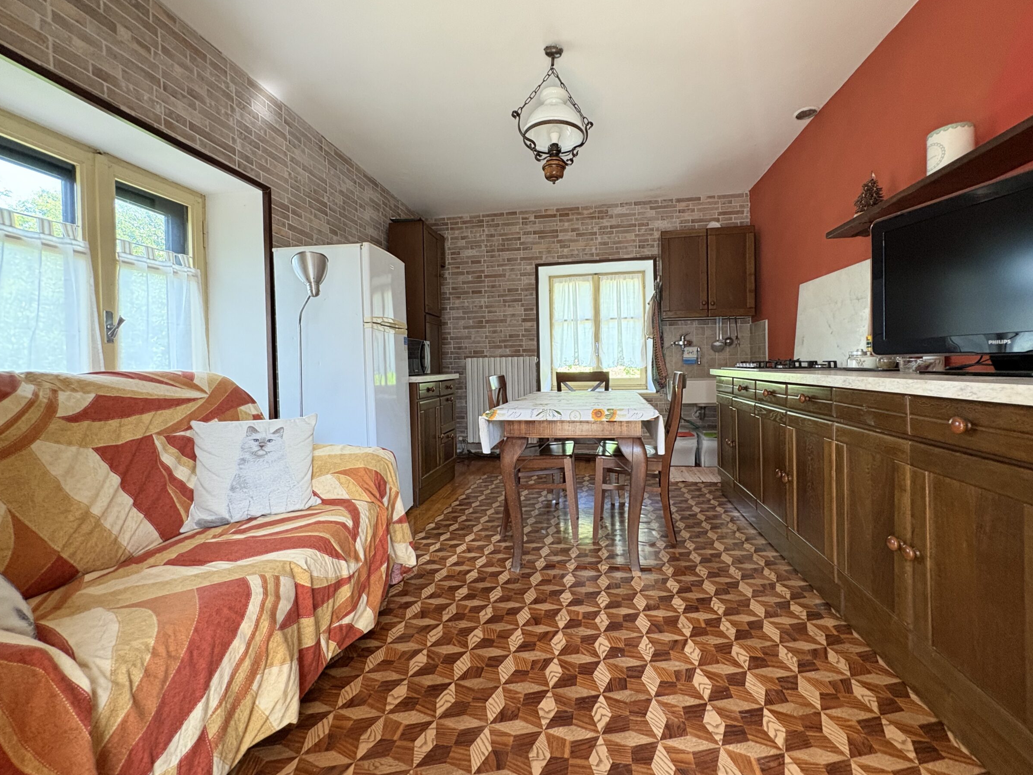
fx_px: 448
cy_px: 368
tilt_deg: +2.0
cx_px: 543
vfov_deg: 81.7
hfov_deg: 98.1
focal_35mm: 15
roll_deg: +2.1
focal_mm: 2.22
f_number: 2.2
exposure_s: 1/60
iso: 400
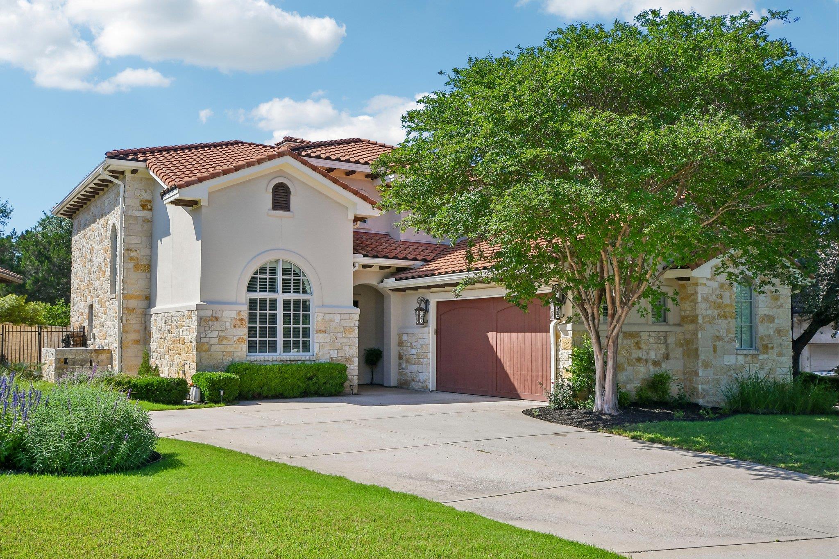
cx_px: 420
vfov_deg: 40.0
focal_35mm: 33
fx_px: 769
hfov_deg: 57.2
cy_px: 280
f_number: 8
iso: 400
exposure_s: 1/800
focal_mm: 22
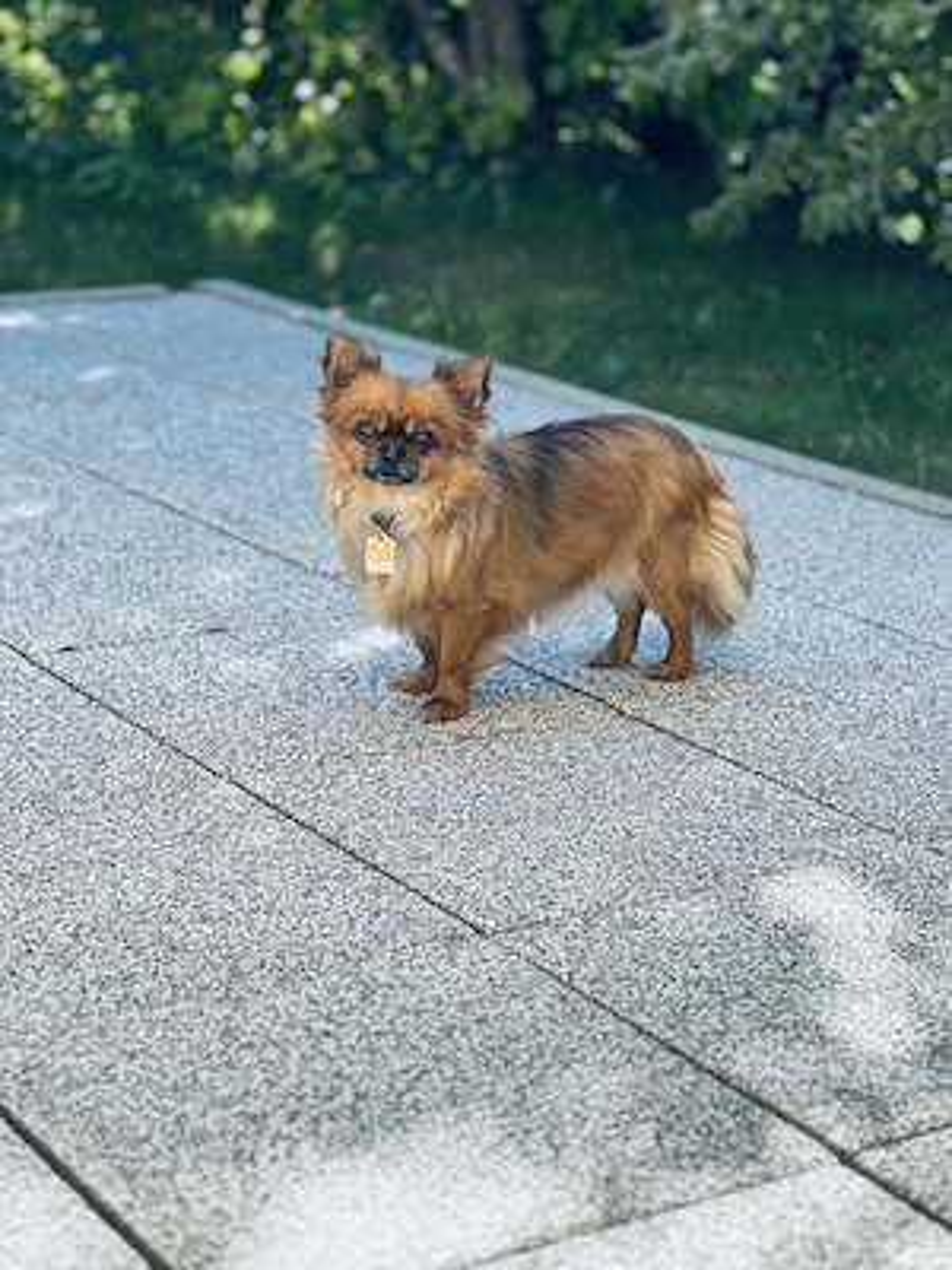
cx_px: 476
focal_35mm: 77
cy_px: 635
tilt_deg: -13.7
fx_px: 2824
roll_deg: -1.1
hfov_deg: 19.1
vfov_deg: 25.3
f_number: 2.8
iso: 20
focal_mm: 9
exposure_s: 1/123
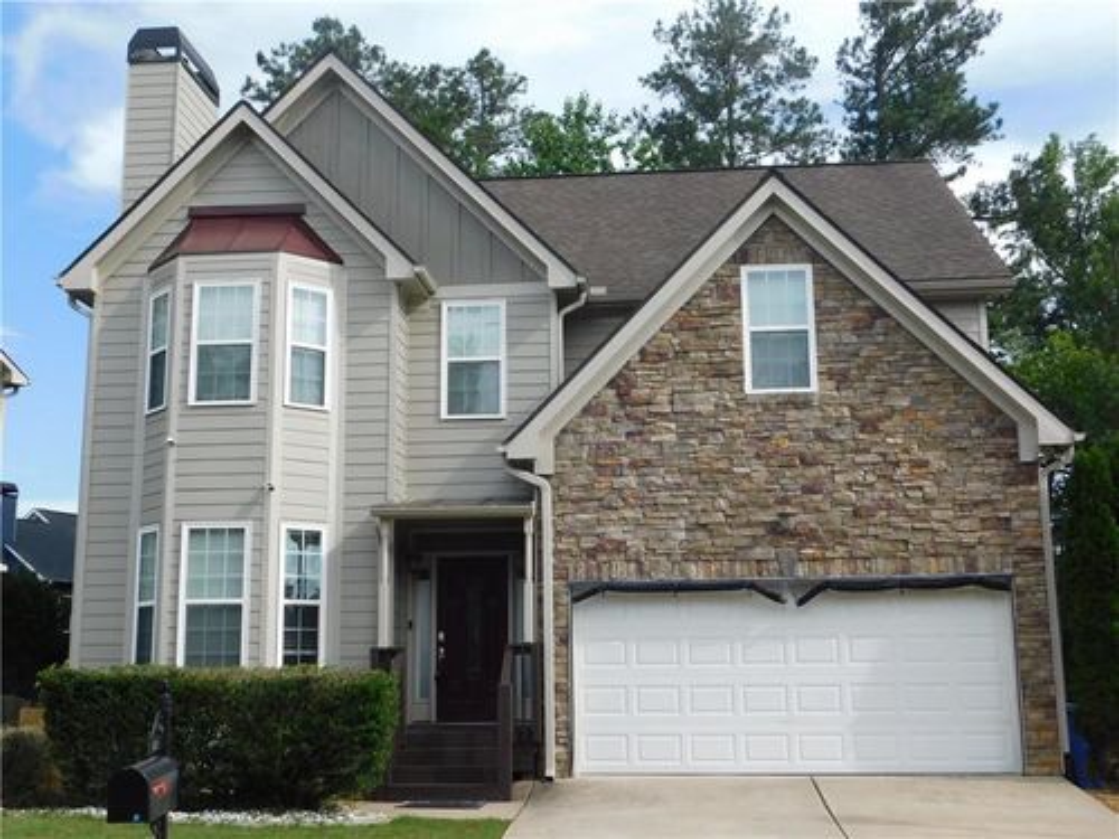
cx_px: 560
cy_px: 420
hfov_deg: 46.8
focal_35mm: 40
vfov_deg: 36.0
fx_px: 1293
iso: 125
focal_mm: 7.1
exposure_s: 1/640
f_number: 3.6
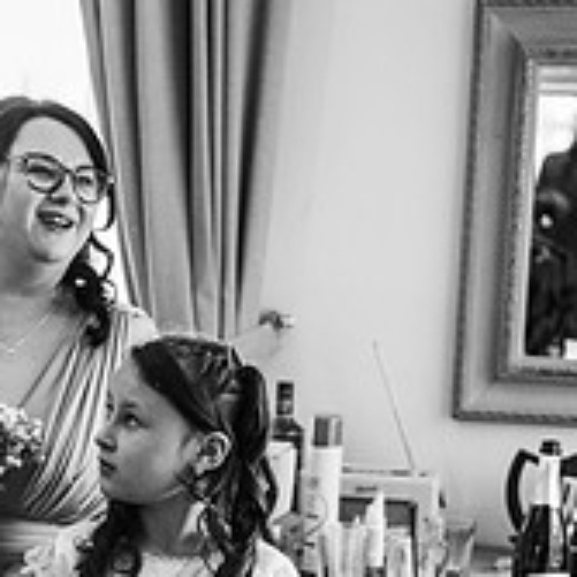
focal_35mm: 103
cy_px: 584
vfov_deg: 16.5
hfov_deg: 16.8
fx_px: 1942
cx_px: 142
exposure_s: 1/200
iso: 900
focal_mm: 35
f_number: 2
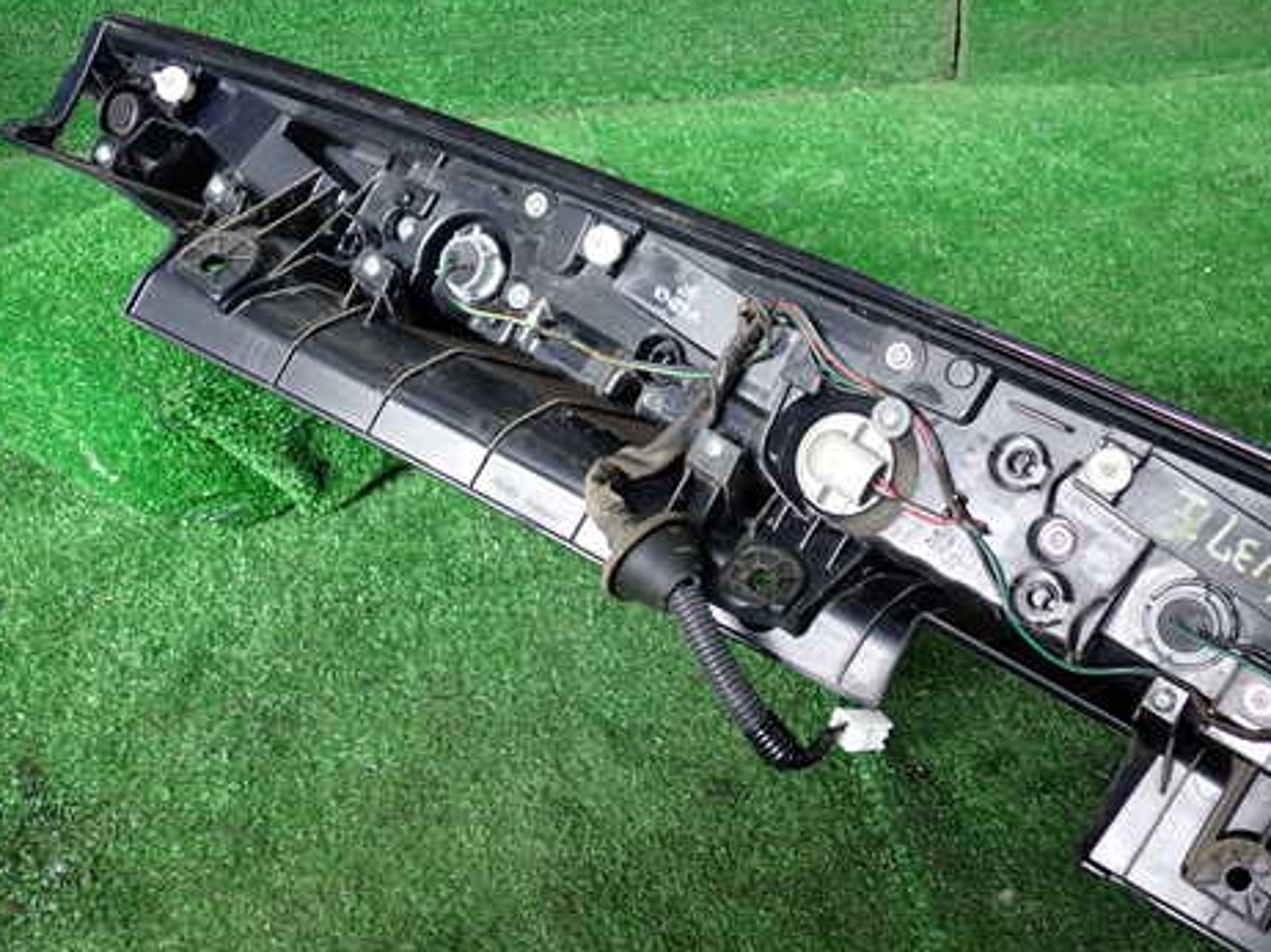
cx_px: 790
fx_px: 1431
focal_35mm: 39
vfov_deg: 36.8
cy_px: 498
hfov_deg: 47.5
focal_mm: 5.4
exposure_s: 1/80
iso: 200
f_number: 2.3
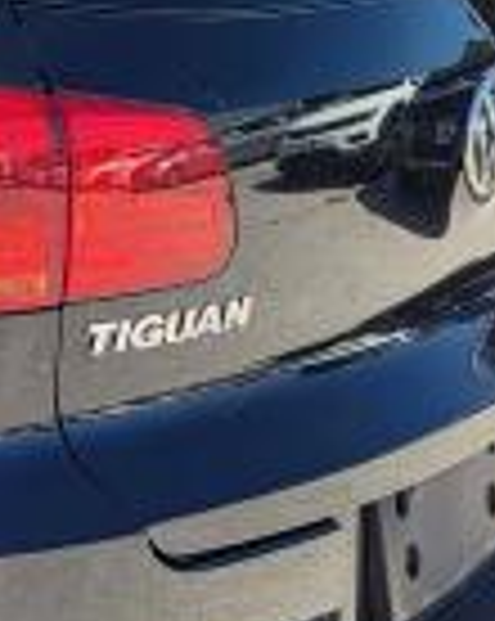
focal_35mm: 118
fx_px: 2166
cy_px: 315
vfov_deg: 16.3
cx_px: -657
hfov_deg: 11.1
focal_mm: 5.4
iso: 40
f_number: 1.8
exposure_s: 1/1347
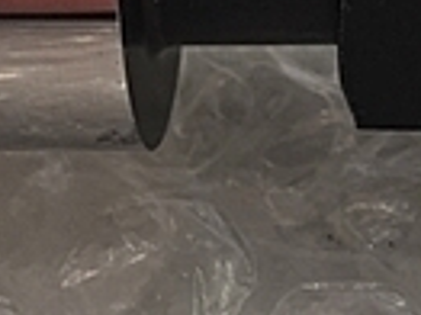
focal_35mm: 142
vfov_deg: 10.2
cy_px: -109
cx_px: 341
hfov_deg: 13.8
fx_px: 1725
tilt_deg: -55.6
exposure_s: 1/60
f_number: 2.2
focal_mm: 4.15
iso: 25
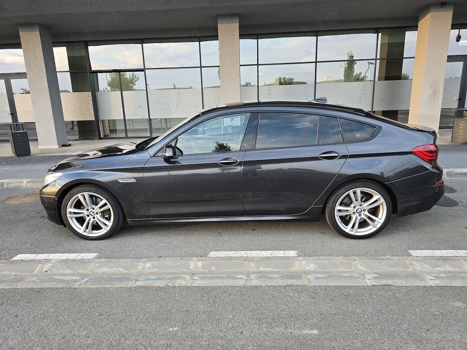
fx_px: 310
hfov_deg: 73.9
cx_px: 234
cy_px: 175
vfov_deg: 58.9
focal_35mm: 23
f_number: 1.7
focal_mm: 6.3
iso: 80
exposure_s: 1/180
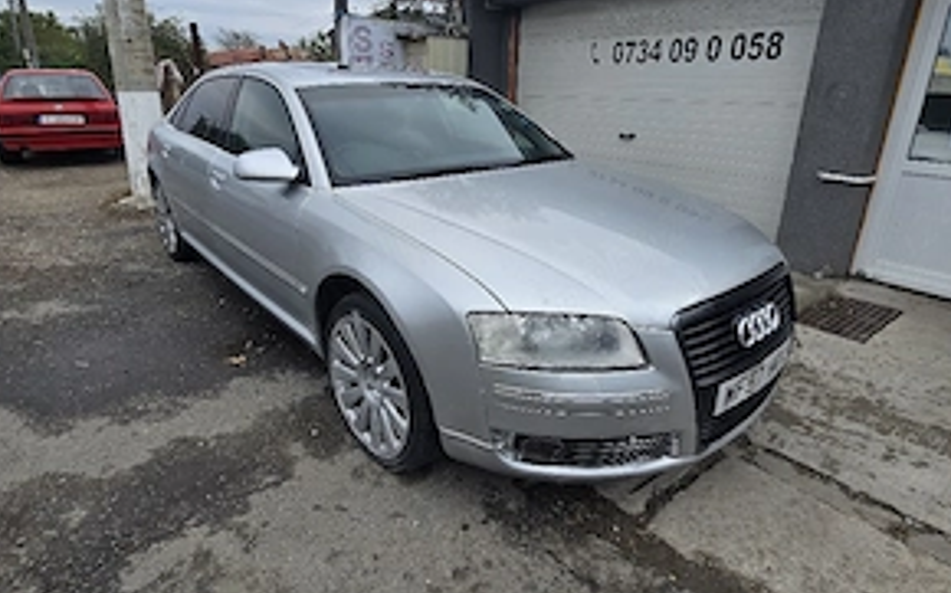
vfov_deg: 62.1
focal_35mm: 19
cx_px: 469
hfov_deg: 88.0
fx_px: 492
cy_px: 278
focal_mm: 2.2
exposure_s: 1/2000
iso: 50
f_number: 2.2
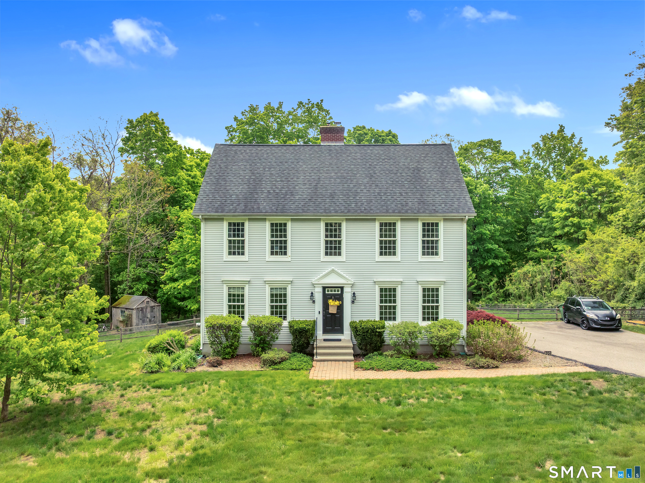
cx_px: 322
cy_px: 242
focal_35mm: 24
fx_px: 447
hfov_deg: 71.6
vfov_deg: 56.8
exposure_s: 1/100
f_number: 5.6
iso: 400
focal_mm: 12.29
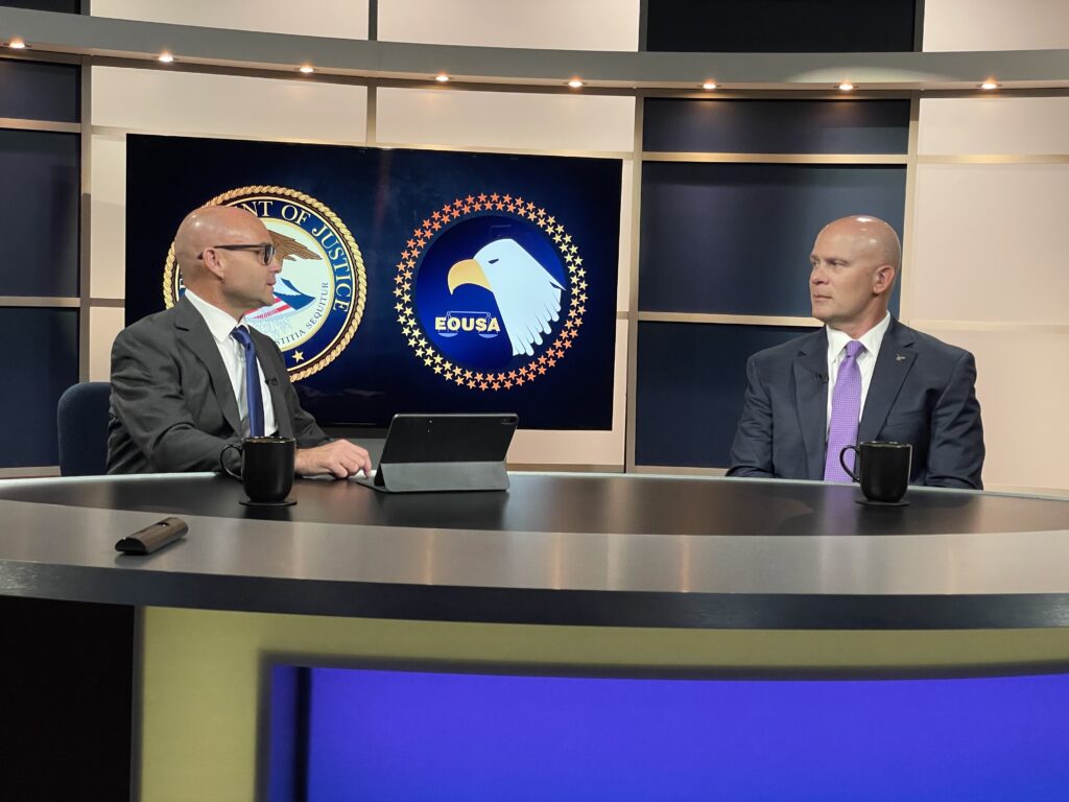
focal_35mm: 52
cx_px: 534
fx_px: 1606
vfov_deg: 28.0
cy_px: 401
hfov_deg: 36.8
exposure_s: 1/57
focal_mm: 6
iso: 400
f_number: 2
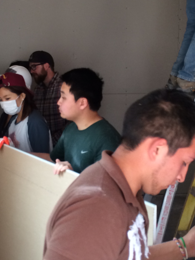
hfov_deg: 22.2
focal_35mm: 66
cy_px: 95
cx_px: 105
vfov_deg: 29.3
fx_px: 496
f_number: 2.2
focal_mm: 4.12
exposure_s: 1/30
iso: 40
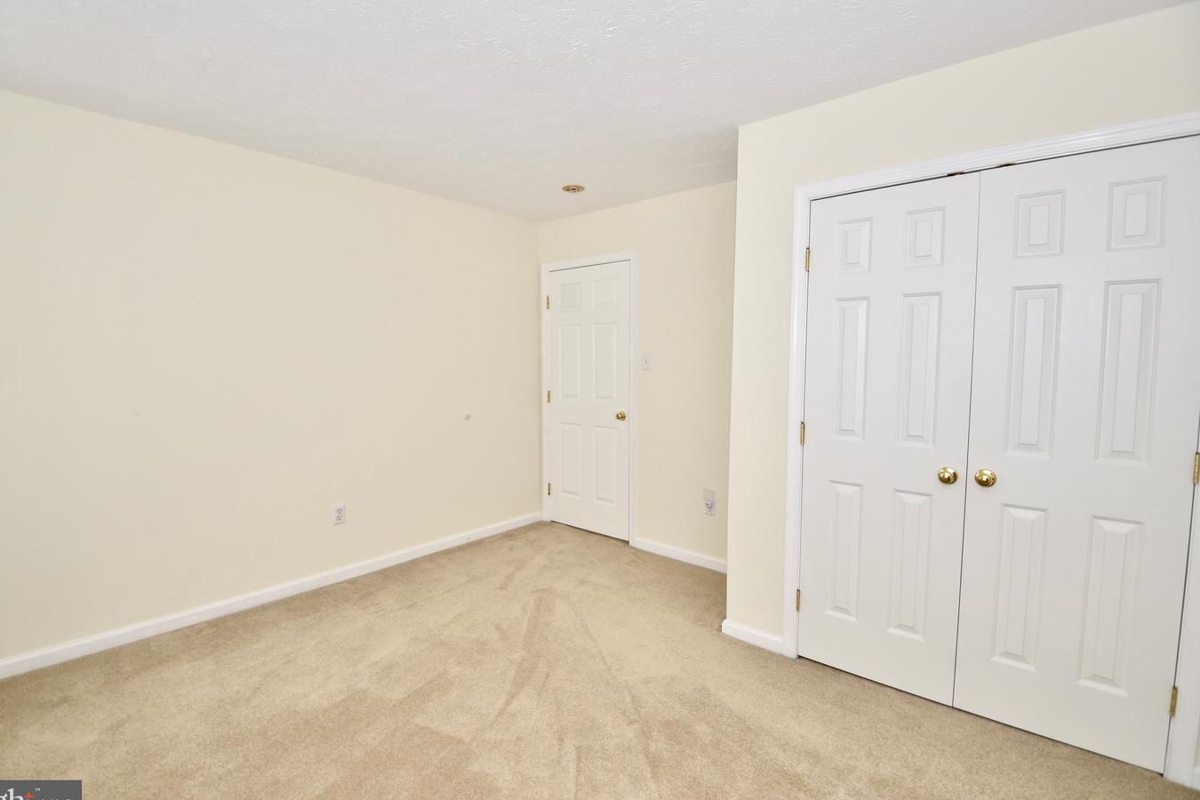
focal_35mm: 16
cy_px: 399
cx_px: 583
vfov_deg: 73.7
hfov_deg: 96.7
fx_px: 533
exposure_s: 1/13
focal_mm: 10
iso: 100
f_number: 3.5
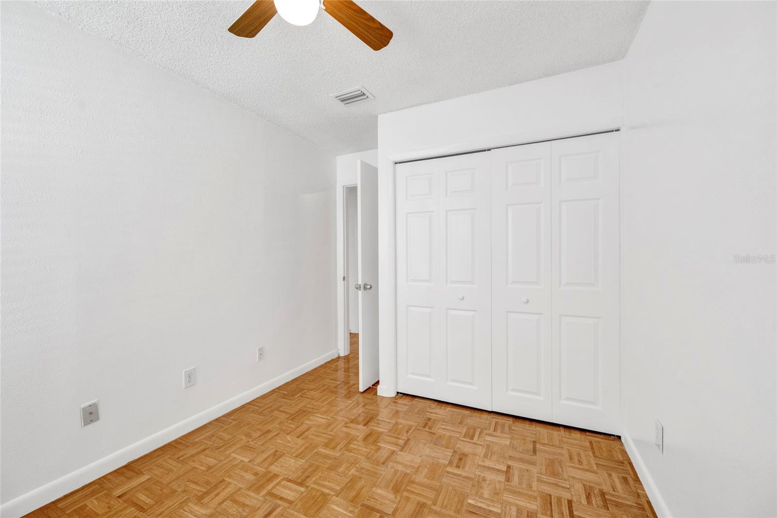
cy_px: 259
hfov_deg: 104.2
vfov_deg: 81.2
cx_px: 388
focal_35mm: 14
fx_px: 302
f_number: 7.1
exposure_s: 1/3.33
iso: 250
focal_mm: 14
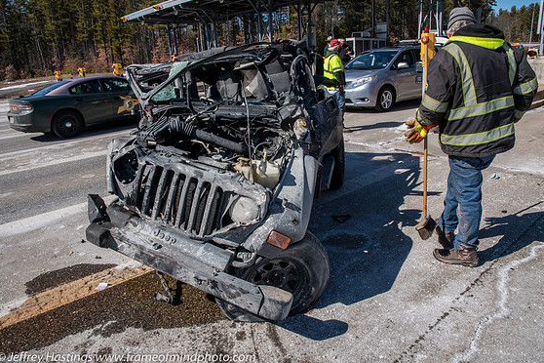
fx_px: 378
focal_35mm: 25
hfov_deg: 71.5
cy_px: 179
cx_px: 279
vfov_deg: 51.3
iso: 400
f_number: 20
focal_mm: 16
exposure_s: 1/320
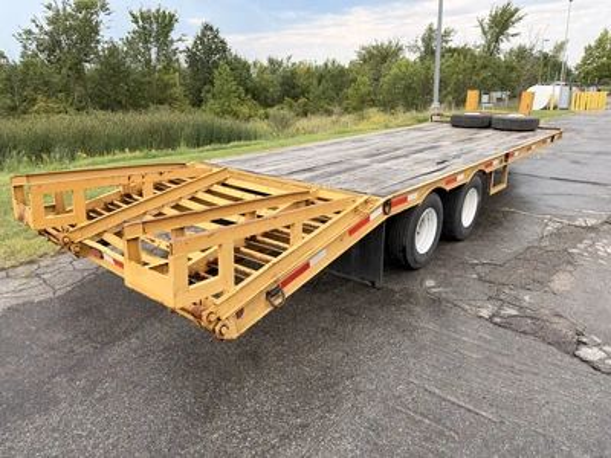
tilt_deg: -15.7
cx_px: 306
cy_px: 229
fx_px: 424
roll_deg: +2.1
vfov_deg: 56.8
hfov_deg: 71.6
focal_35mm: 24
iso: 80
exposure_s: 1/1292
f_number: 1.78
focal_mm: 6.76
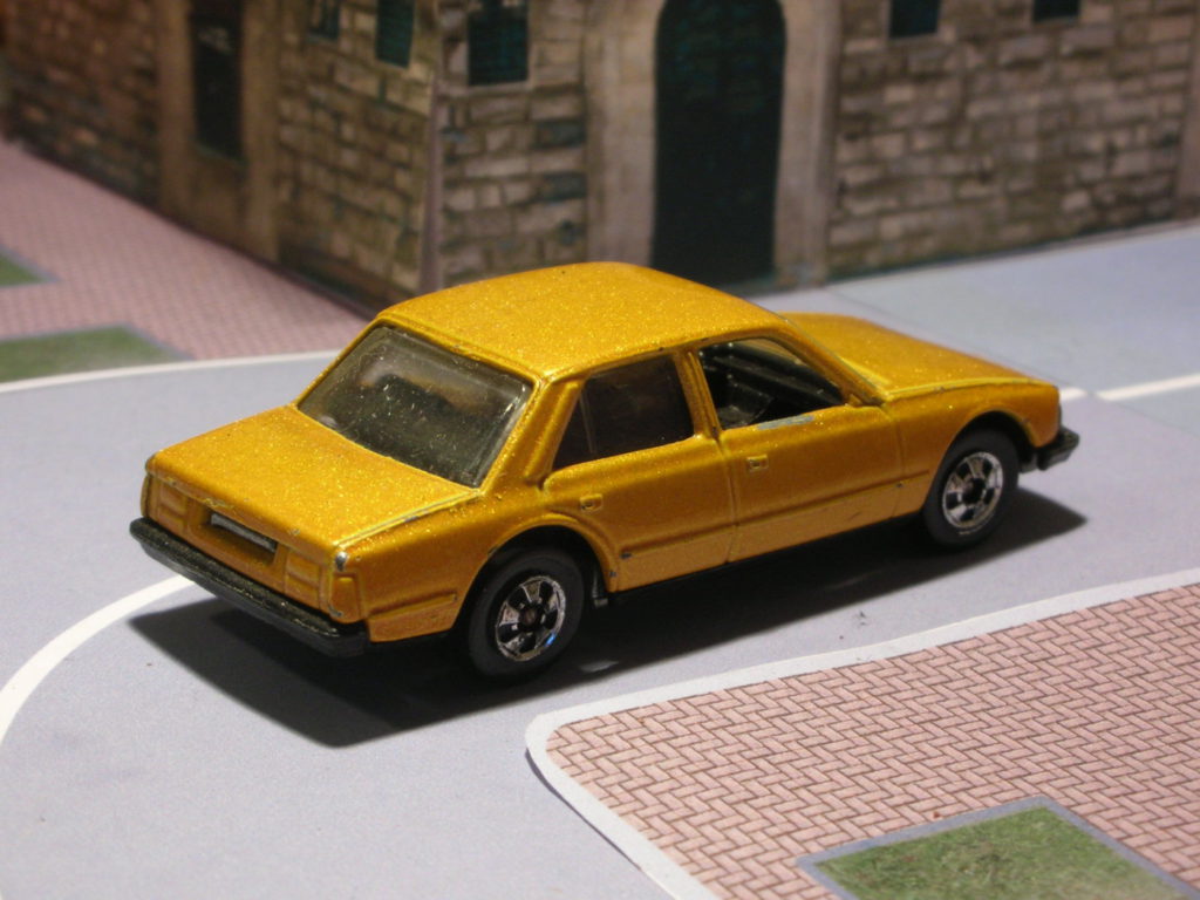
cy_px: 450
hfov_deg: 22.8
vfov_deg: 17.2
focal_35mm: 86
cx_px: 600
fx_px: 2981
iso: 98
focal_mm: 14.3
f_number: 4.8
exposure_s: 1/4
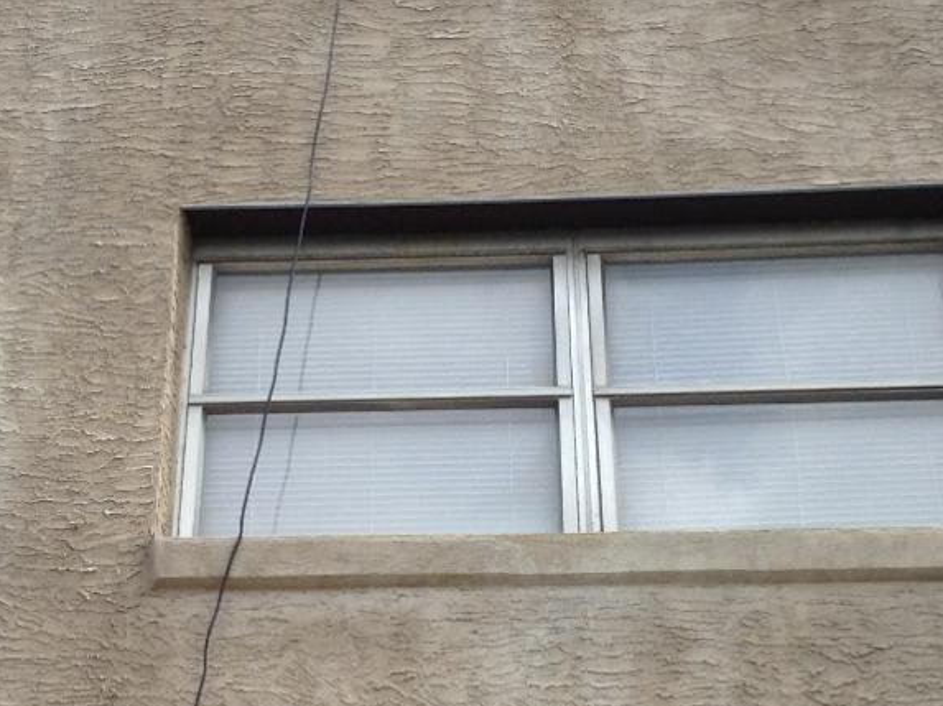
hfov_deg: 23.5
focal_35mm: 83
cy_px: 487
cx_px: 337
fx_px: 2260
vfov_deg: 17.7
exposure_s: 1/965
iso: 25
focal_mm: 3.3
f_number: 2.4
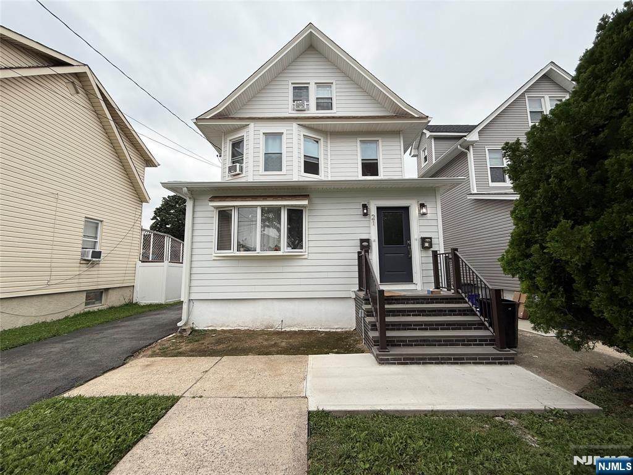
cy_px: 238
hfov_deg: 102.1
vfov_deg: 85.7
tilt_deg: +7.5
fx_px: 256
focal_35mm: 14
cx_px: 316
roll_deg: +0.6
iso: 50
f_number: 2.2
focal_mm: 2.22
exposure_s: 1/304
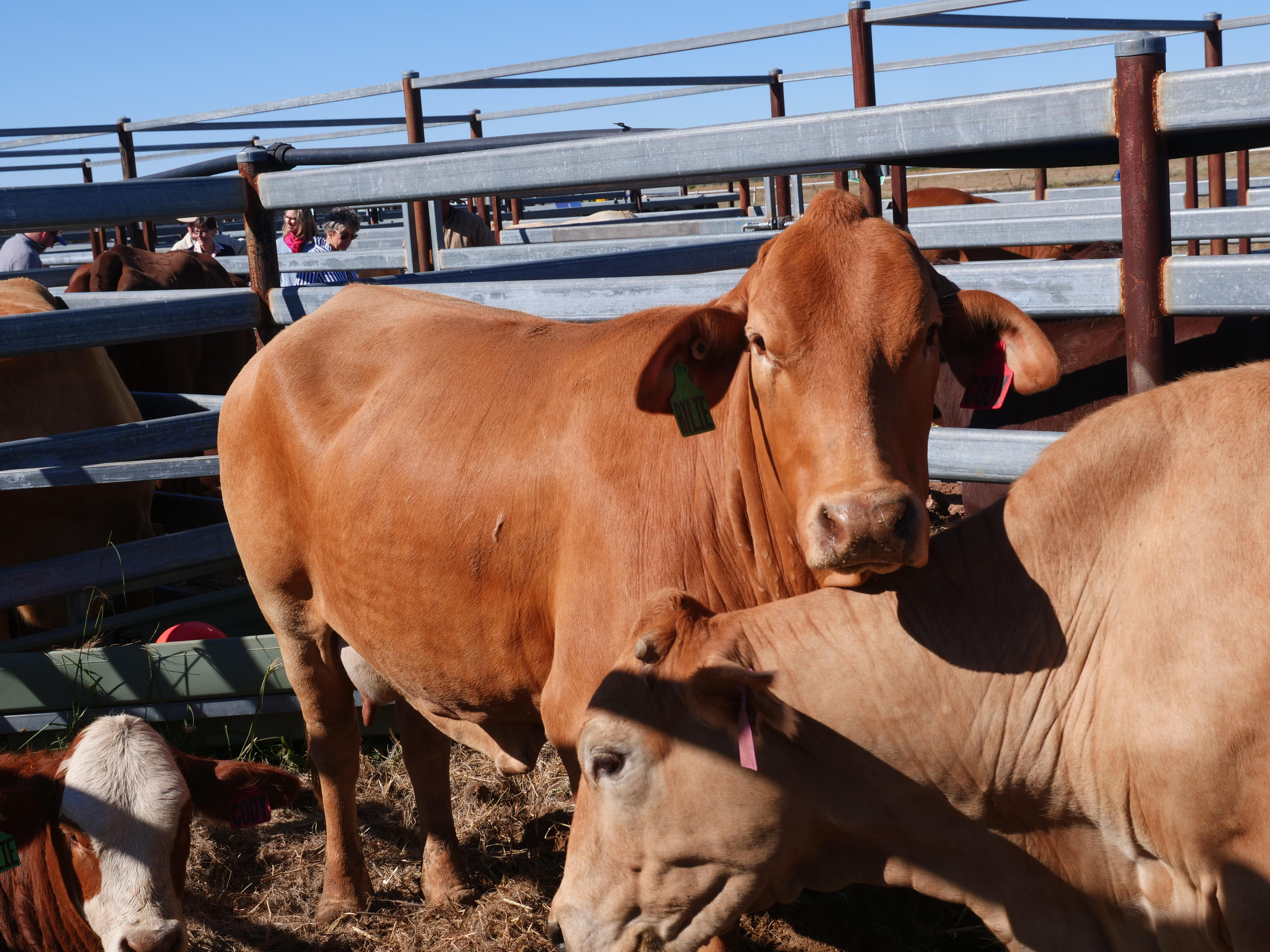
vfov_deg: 29.1
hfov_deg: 38.2
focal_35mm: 50
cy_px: 476
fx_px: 1834
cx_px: 635
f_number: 7.1
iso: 200
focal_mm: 25
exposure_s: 1/800
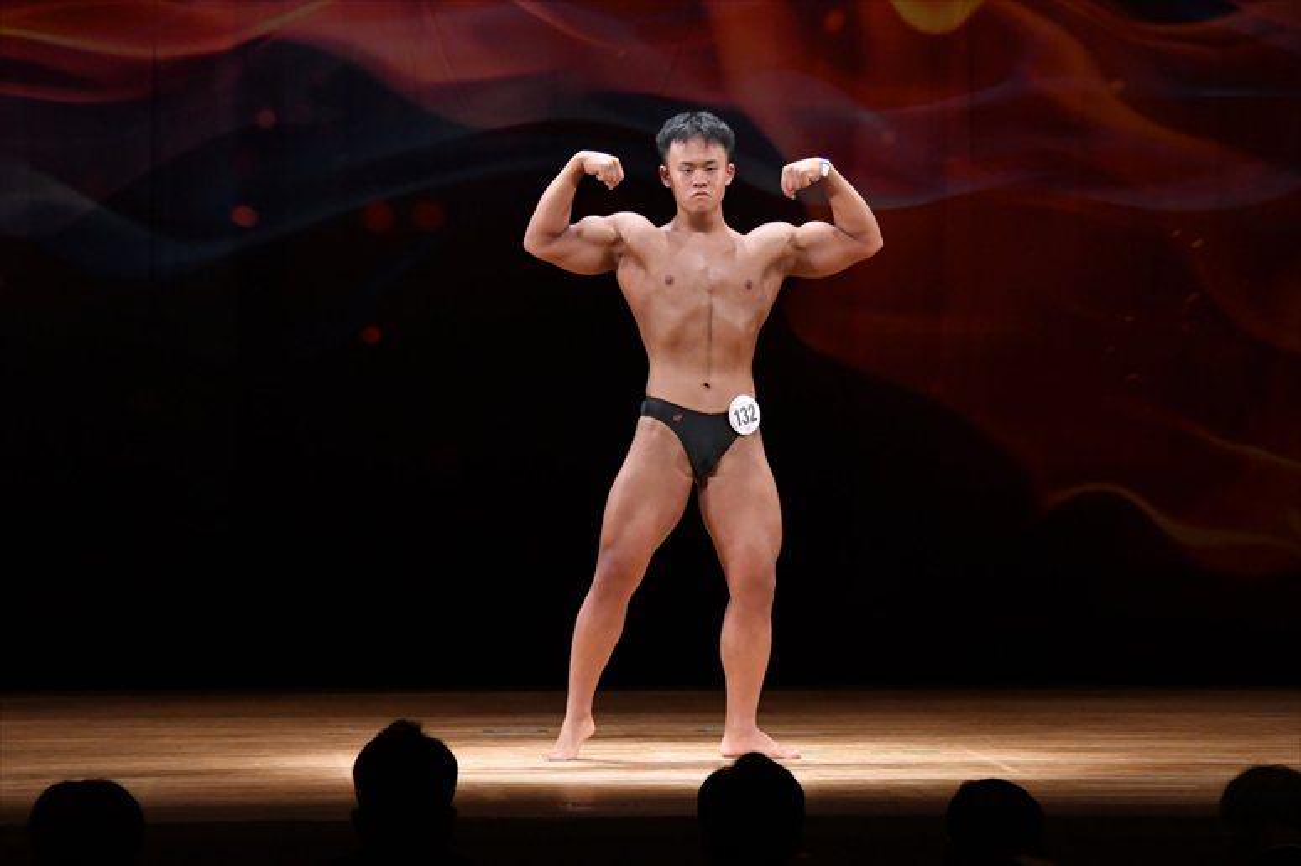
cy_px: 433
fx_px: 7838
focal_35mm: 217
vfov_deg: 6.3
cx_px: 650
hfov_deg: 9.5
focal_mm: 145
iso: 3200
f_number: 5.6
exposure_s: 1/400
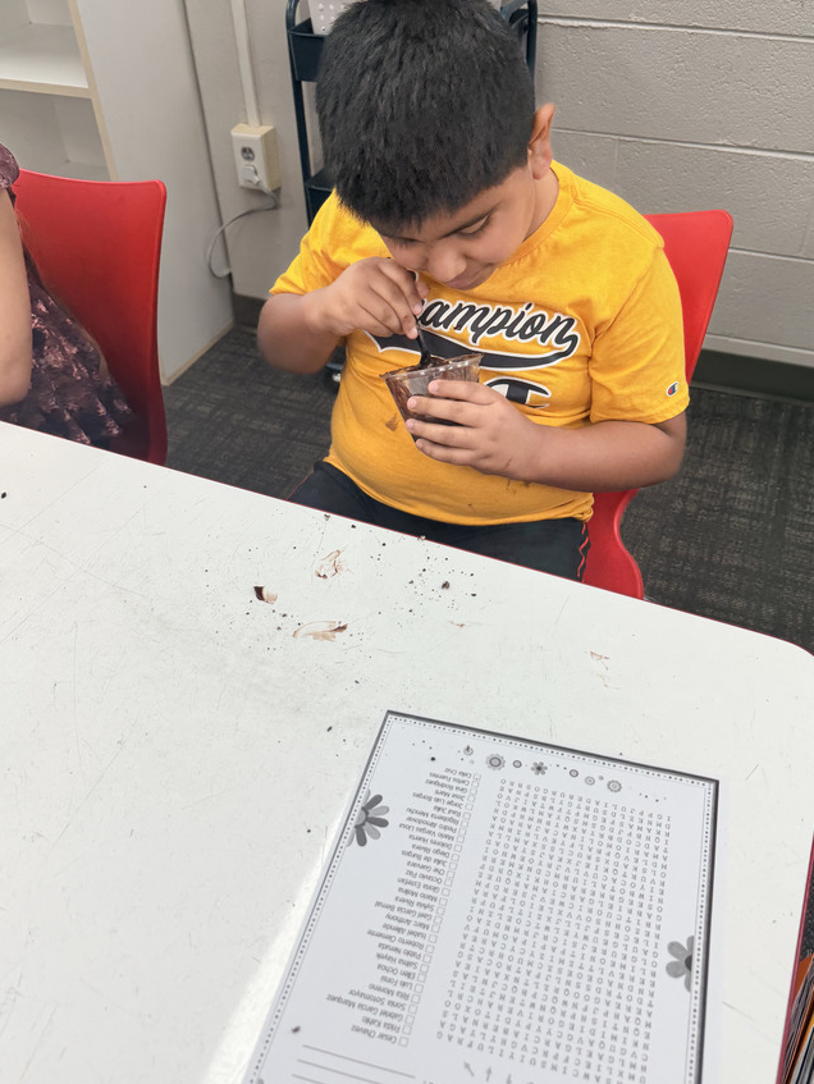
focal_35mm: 29
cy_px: 522
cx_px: 436
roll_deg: +3.0
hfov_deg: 48.2
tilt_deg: -42.8
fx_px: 909
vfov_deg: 61.6
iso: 80
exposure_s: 1/120
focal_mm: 6.76
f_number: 1.78
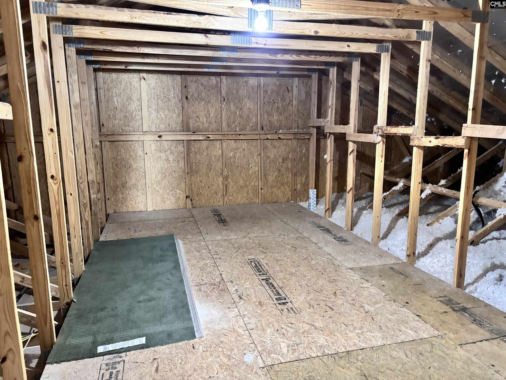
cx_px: 253
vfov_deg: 53.1
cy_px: 190
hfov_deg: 67.3
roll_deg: +0.2
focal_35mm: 26
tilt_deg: -9.0
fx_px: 380
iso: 640
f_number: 1.6
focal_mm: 5.96
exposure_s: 1/30
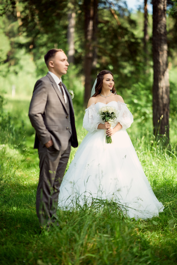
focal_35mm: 85
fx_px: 627
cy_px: 132
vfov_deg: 23.9
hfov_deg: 16.1
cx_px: 88
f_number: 1.4
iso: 100
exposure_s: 1/750
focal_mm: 85
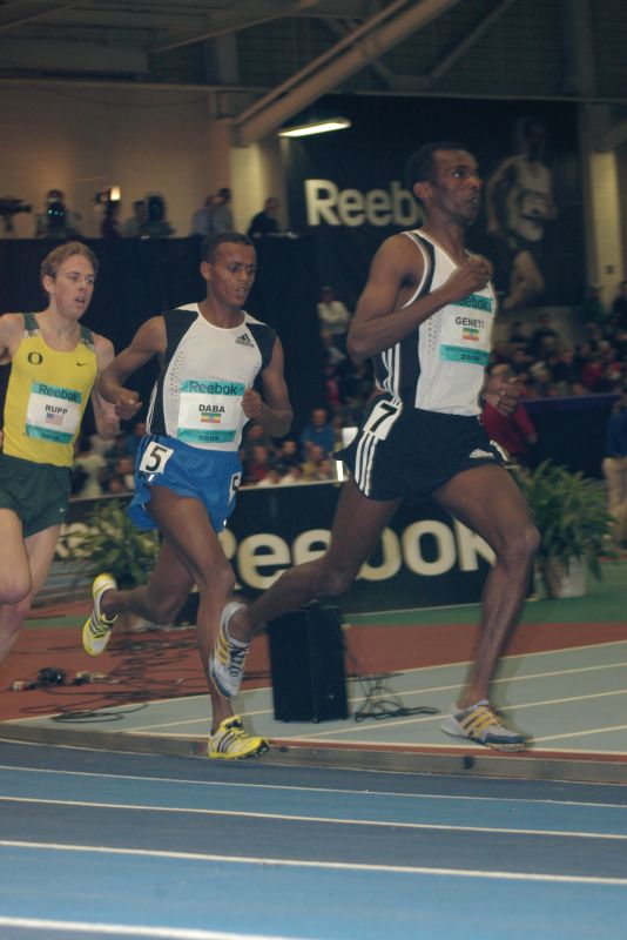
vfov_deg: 18.7
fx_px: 2858
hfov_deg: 12.5
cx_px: 314
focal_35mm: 110
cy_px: 470
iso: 800
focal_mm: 73
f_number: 6.3
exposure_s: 1/125
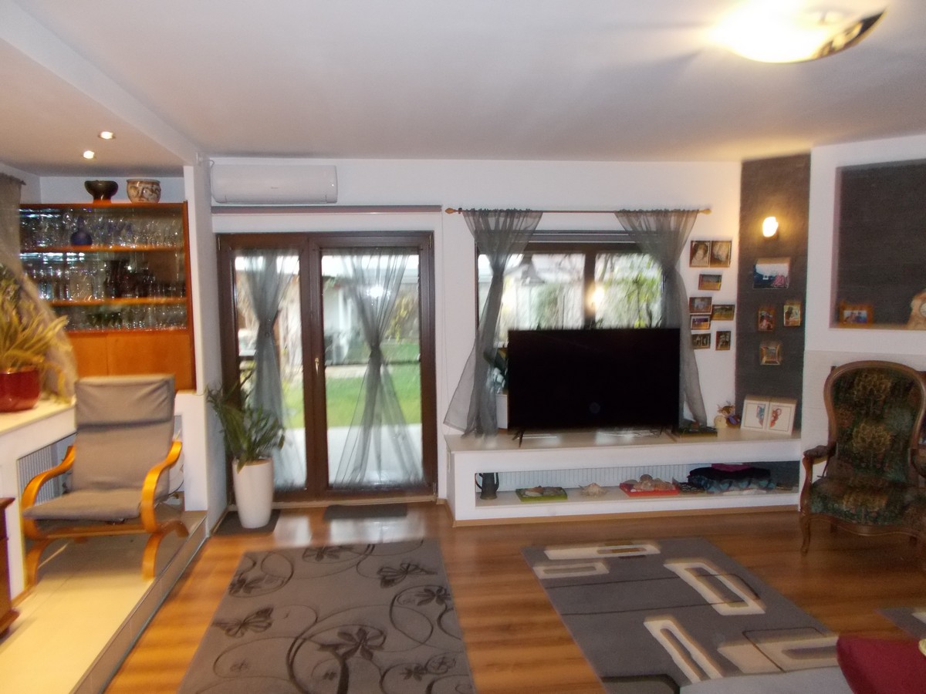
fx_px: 696
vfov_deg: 53.1
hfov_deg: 67.3
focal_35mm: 26
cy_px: 347
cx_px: 463
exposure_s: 1/25
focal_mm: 4.6
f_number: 3.2
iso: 400
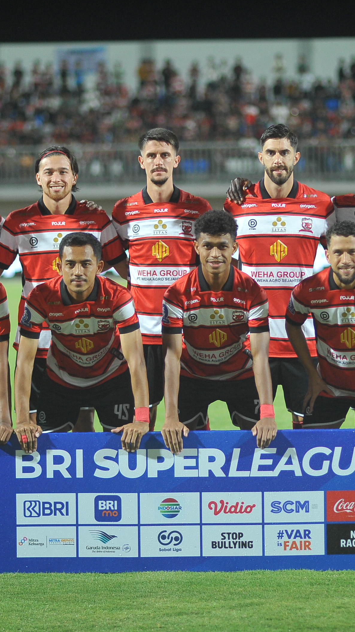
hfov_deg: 7.3
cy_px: 316
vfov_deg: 13.0
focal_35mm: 166
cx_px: 232
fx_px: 2778
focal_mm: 105
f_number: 2
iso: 1600
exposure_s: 1/1250
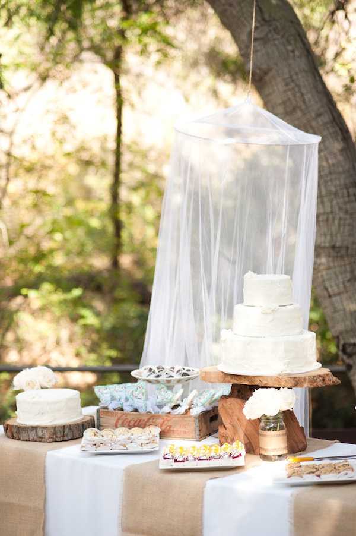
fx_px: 1263
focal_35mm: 85
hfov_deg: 16.0
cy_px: 268
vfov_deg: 23.9
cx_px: 178
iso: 200
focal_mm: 85
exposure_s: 1/320
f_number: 2.8
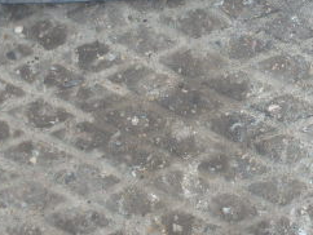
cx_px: 354
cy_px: -23
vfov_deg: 19.1
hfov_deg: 24.3
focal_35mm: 74
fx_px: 670
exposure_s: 1/30
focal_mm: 5
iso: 250
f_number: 3.9
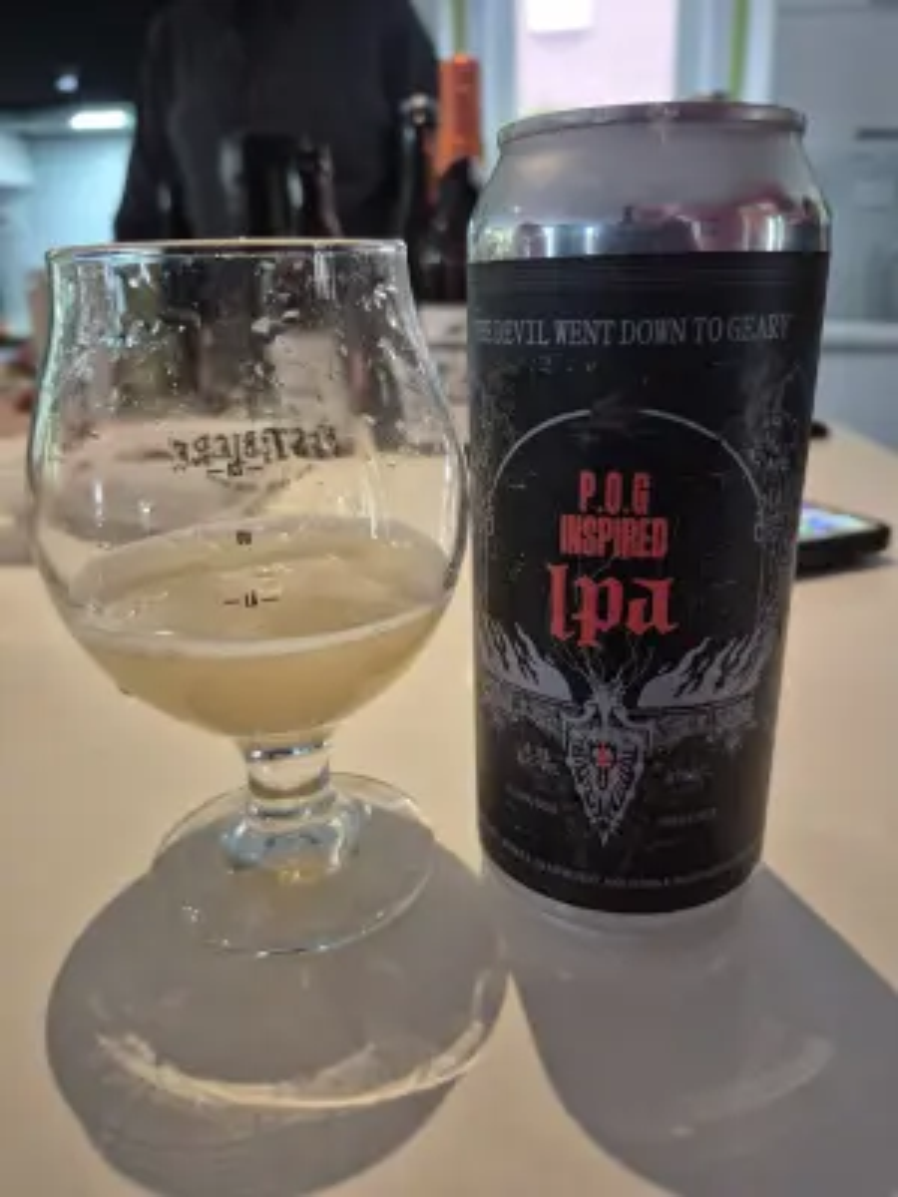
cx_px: 449
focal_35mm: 23
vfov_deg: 73.9
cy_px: 598
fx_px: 796
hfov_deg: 58.9
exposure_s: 1/60
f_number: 1.8
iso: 800
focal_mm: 5.4
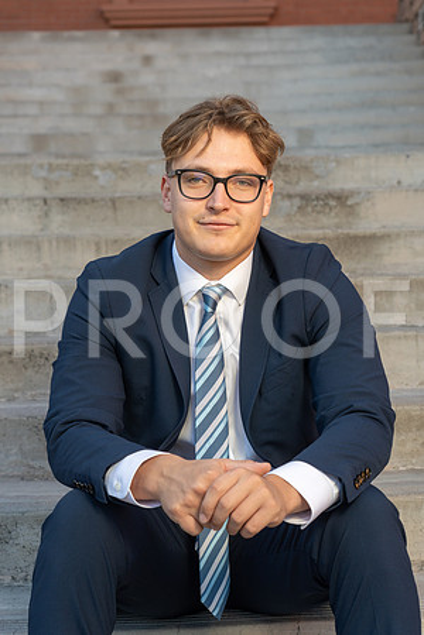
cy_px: 318
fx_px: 1060
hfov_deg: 22.6
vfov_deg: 33.4
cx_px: 212
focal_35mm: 60
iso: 200
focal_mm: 60
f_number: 5.6
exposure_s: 1/200
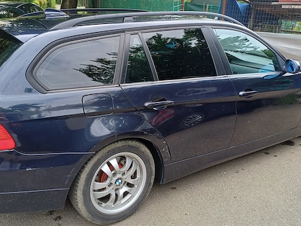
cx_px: 146
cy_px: 104
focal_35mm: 34
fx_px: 296
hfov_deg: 53.9
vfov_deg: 41.8
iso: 50
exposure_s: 1/168
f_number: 1.8
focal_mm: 4.65
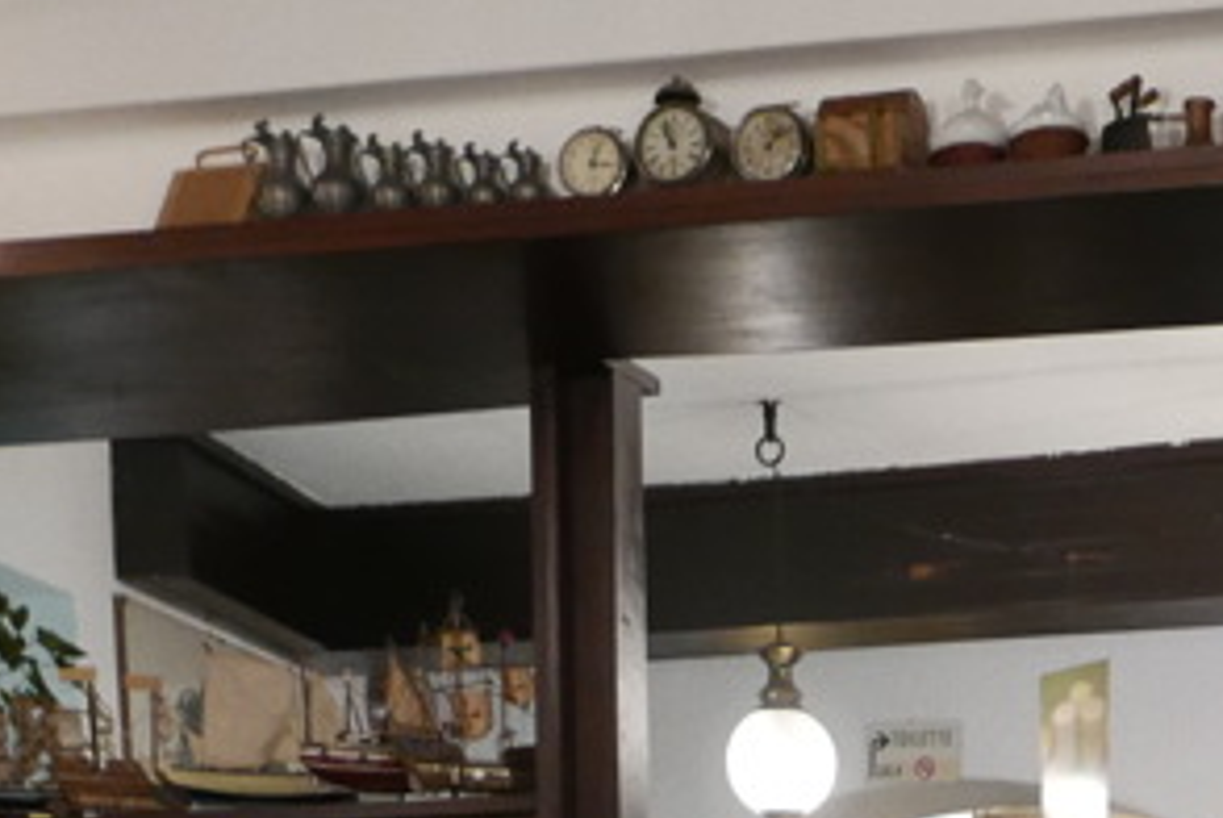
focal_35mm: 98
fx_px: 3333
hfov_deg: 19.5
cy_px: 1615
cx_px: 1488
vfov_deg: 12.4
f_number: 1.7
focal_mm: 10.9
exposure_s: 1/60
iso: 800
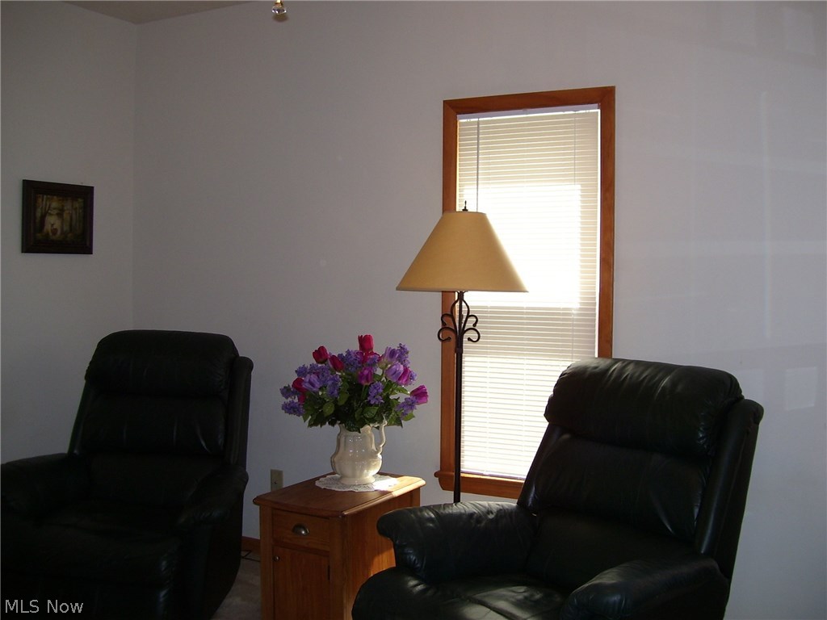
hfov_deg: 51.4
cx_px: 414
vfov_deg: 39.7
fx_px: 860
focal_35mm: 36
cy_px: 310
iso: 80
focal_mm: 6
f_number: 2.7
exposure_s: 1/60
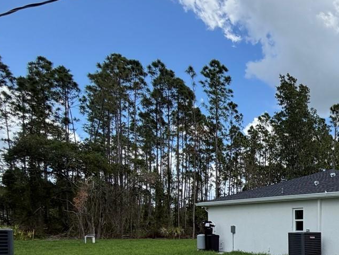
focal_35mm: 35
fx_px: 343
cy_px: 245
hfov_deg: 40.0
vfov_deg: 37.1
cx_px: 392
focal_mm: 2.22
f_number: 2.2
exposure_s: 1/770
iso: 25
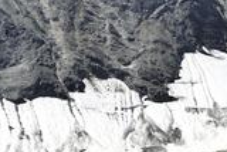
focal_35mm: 229
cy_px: 124
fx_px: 1446
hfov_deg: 8.5
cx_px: 438
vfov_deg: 6.0
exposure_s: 1/4000
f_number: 4
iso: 100
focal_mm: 35
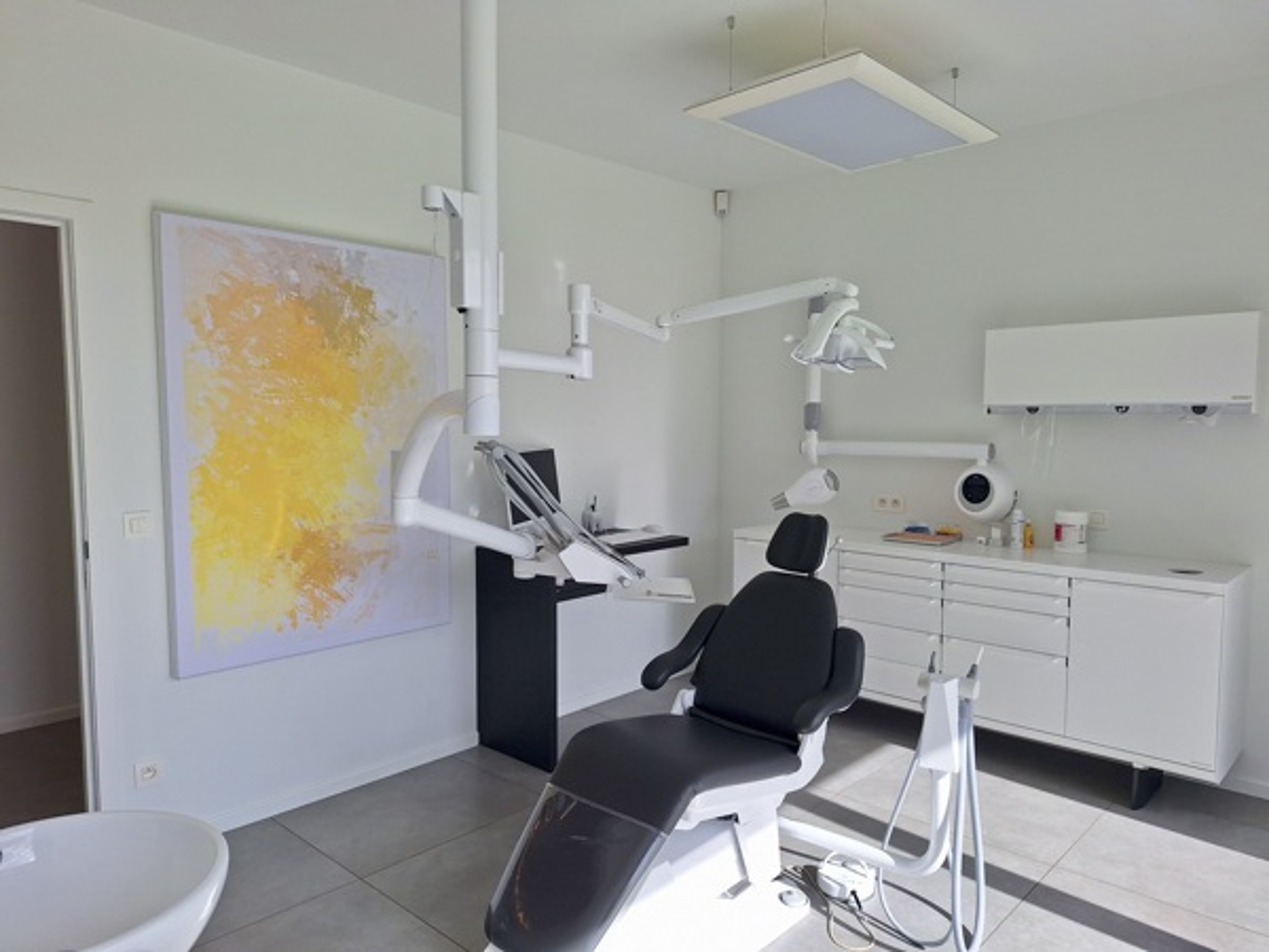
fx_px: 843
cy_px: 476
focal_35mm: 23
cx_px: 634
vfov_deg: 58.9
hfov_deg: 73.9
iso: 40
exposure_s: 1/1613
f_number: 1.8
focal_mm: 5.54
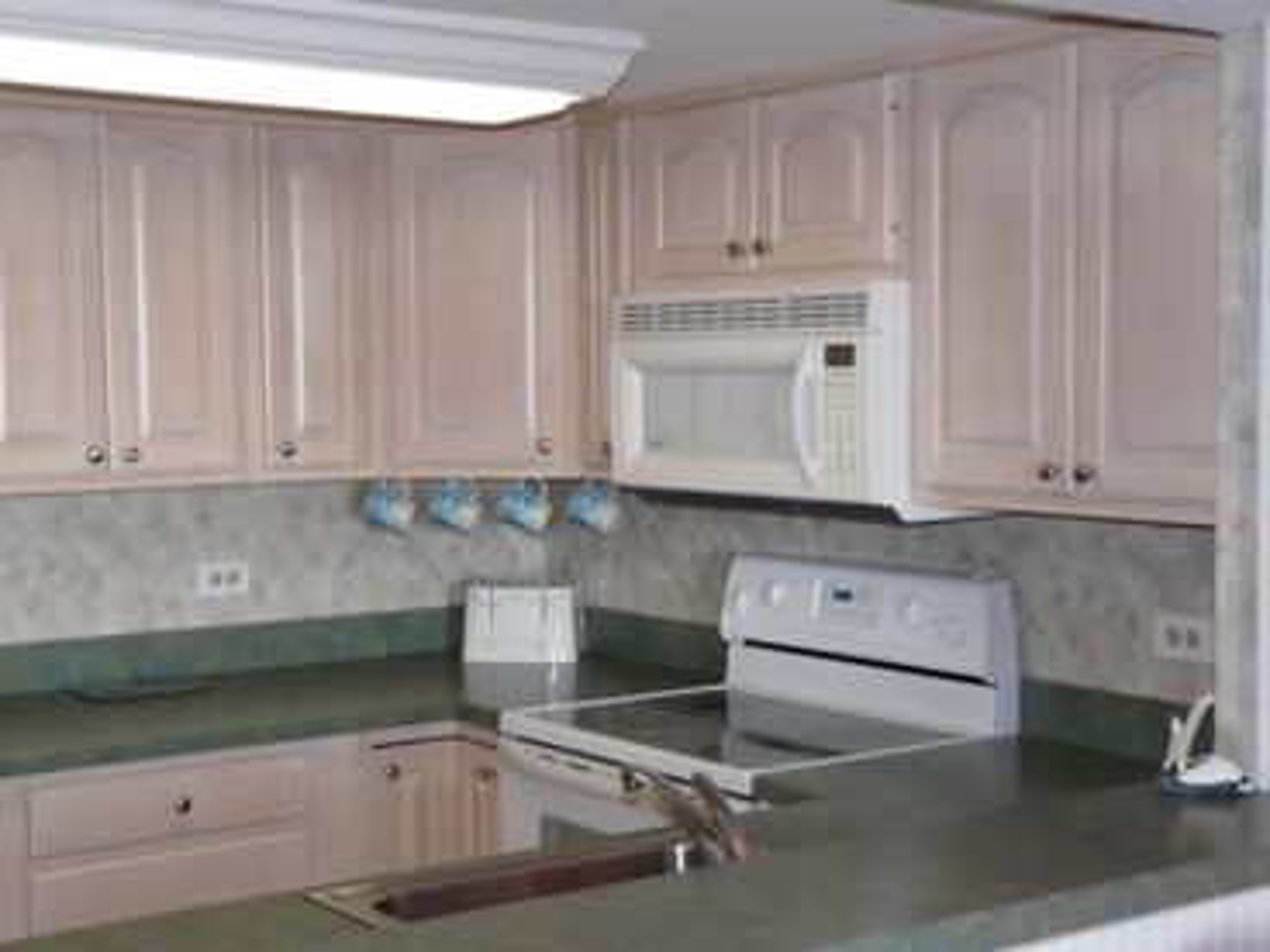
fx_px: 2018
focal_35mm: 55
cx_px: 635
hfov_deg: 34.9
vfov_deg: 26.6
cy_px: 476
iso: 100
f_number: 3.2
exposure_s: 1/40
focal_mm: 9
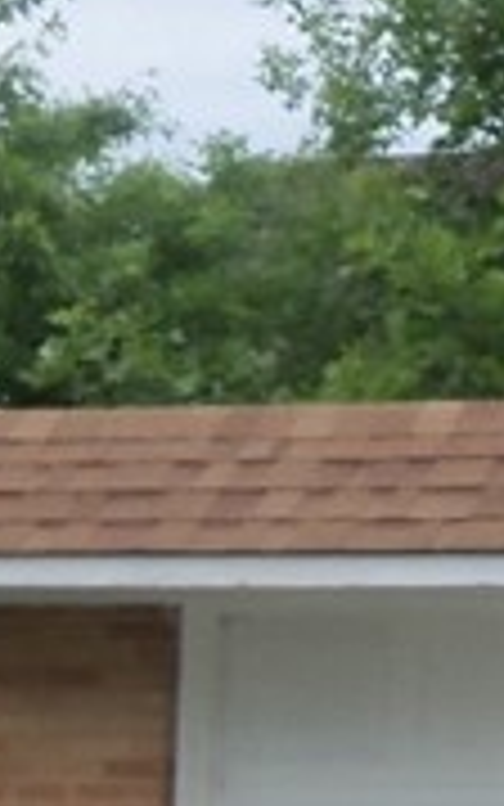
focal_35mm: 170
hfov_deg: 7.6
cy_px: 752
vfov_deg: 12.2
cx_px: 729
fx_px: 3733
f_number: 8.6
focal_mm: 5.1
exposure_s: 1/160
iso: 64
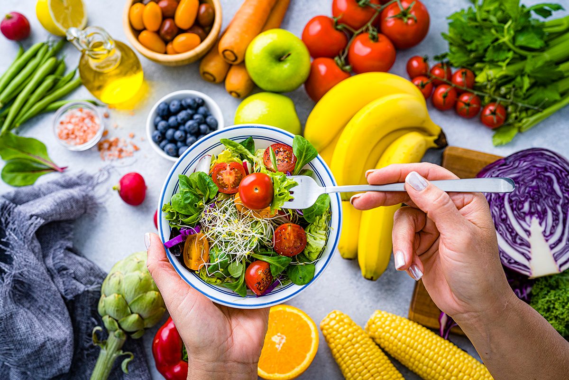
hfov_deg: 48.5
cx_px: 284
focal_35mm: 40
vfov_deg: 33.4
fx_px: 632
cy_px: 190
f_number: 4.5
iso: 200
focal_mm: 40
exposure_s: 1/100
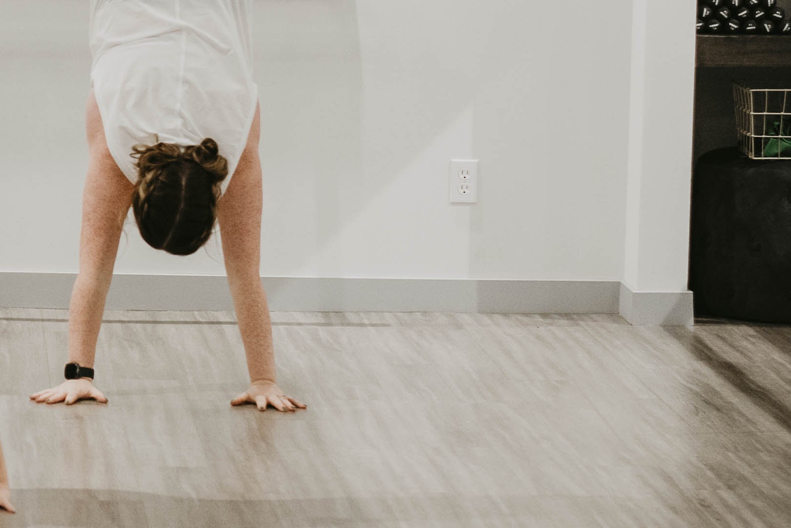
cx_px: -366
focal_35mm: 185
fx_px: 4066
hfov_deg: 10.7
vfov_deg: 7.4
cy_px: 173
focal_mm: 50
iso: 400
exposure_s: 1/200
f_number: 2.8
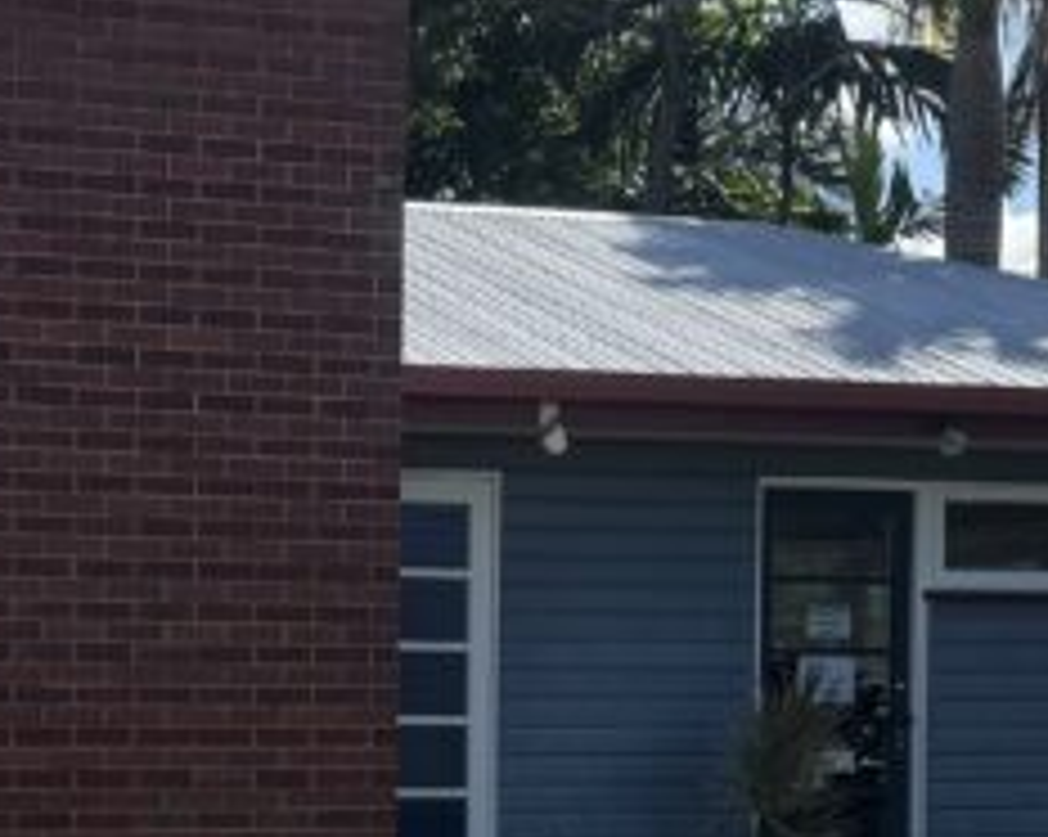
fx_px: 3192
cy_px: 855
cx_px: -67
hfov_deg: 18.1
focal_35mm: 103
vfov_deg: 14.7
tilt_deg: -2.4
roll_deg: +0.1
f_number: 1.78
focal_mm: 6.76
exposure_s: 1/3802
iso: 80
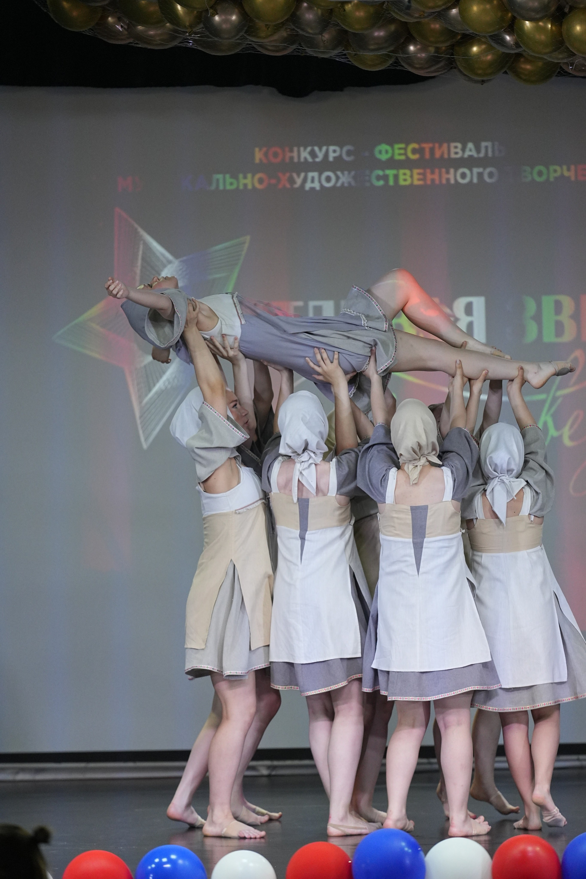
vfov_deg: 10.3
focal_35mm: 200
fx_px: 4883
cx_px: 293
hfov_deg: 6.9
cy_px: 440
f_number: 2.8
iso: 2500
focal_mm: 200
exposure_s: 1/400
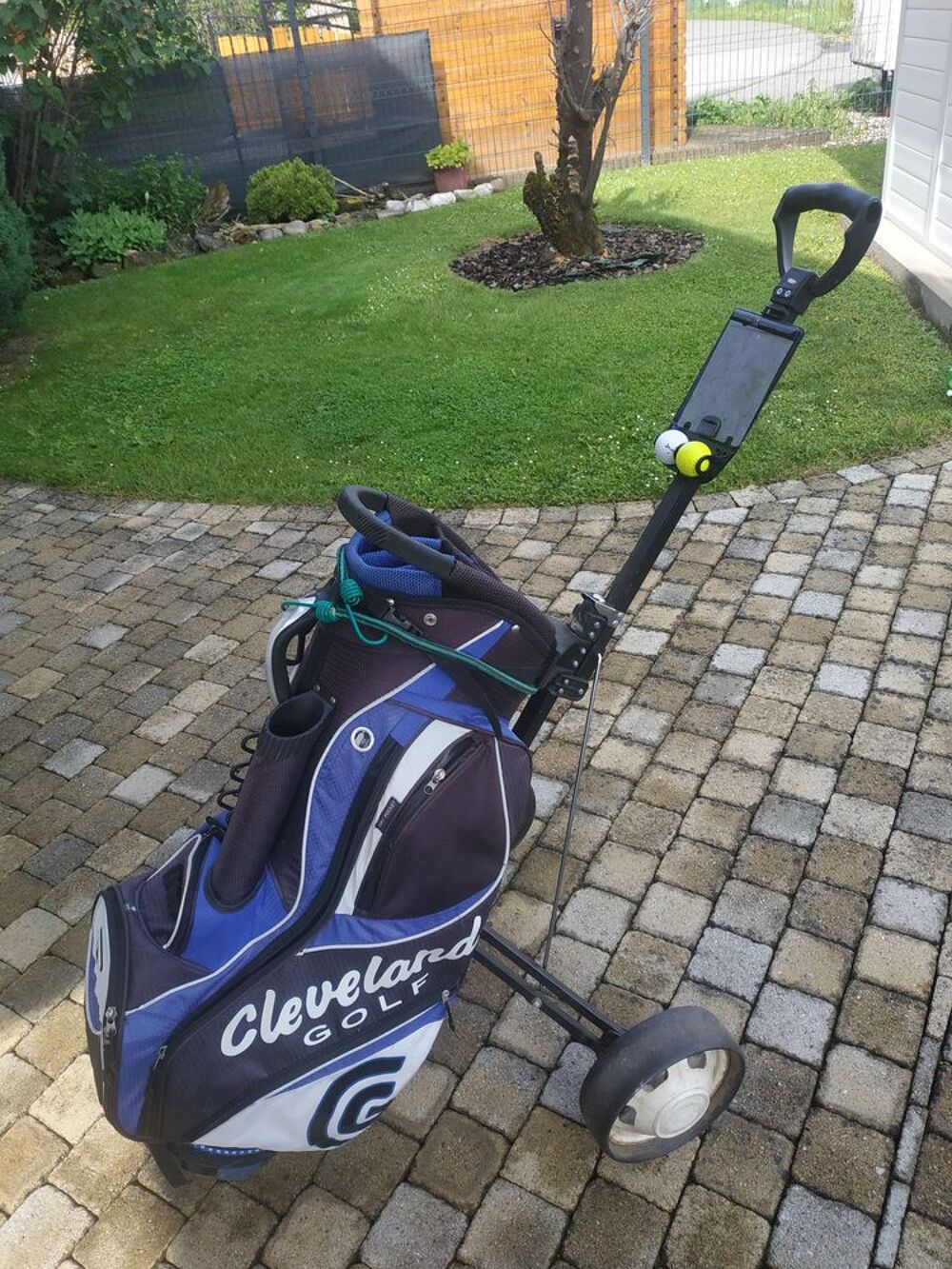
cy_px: 634
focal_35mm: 24
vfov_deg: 71.6
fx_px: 880
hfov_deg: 56.8
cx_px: 476
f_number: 1.9
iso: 160
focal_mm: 3.94
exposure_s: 1/556
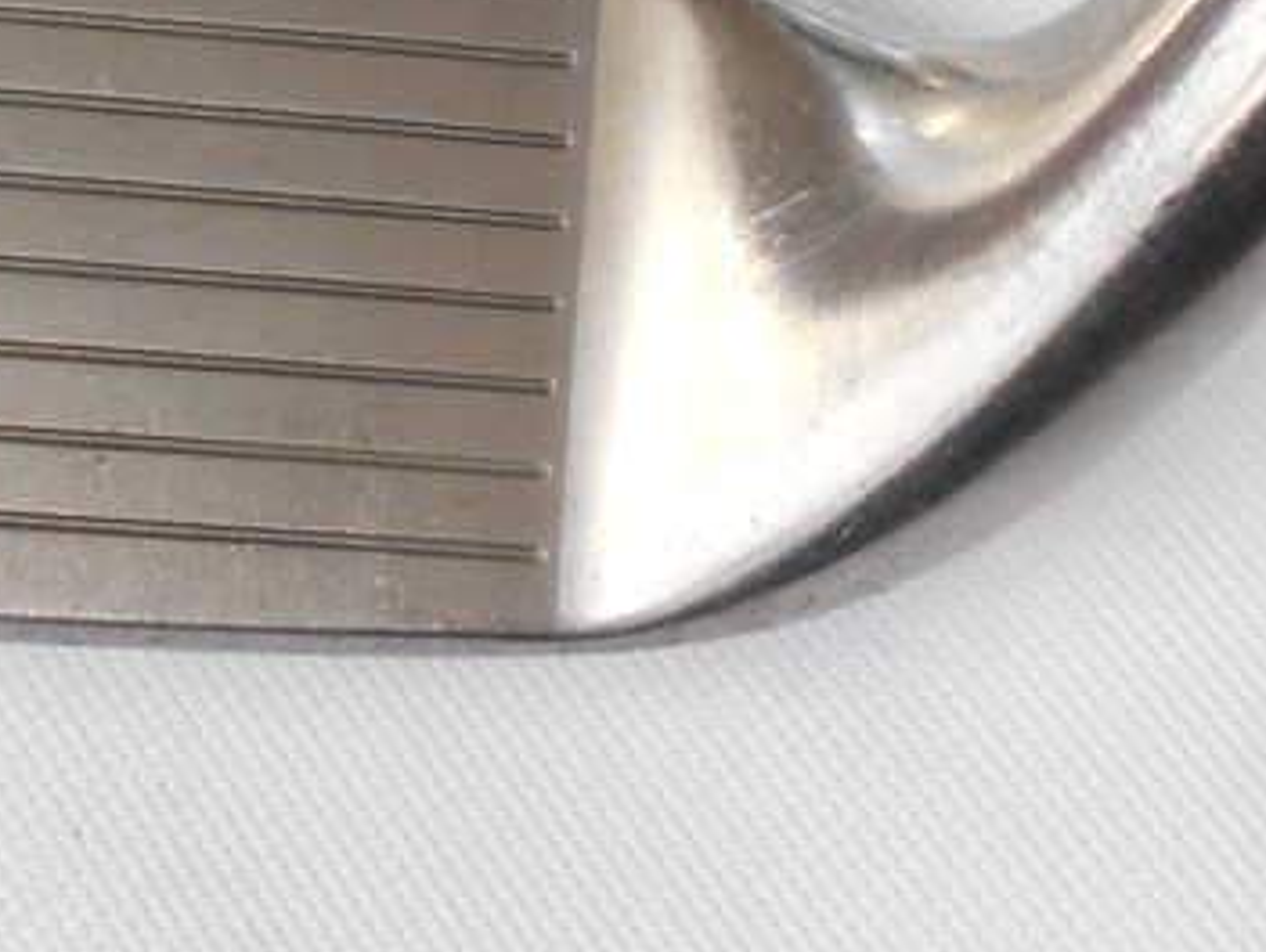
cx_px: 447
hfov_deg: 26.2
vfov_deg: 19.4
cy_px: 0
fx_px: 2709
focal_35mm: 74
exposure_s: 1/30
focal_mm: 4.6
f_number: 3.2
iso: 140
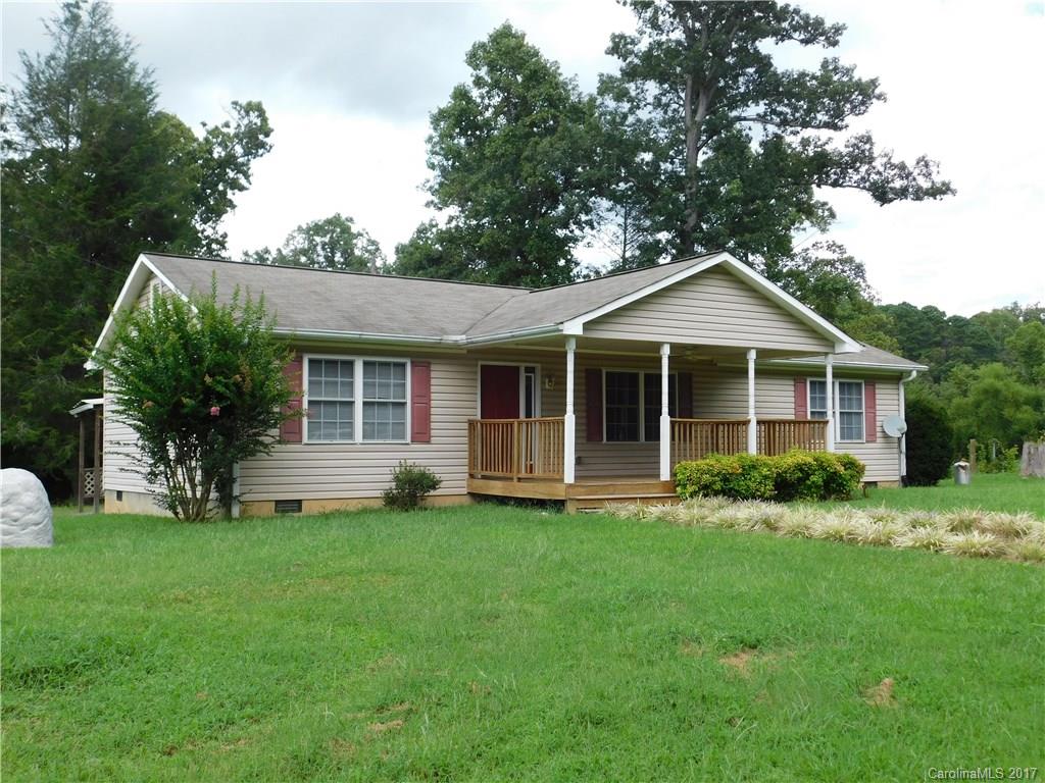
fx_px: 1087
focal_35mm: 36
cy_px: 392
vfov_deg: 39.7
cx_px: 522
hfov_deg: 51.4
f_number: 3.5
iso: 125
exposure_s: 1/500
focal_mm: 6.3
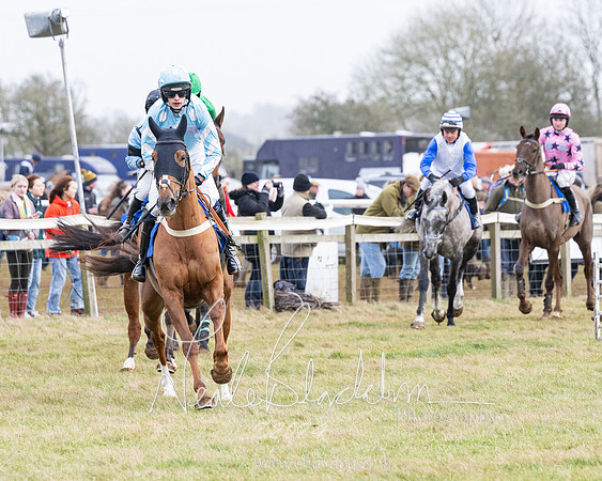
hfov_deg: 6.3
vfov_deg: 5.1
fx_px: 5441
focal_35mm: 305
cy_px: 267
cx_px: 218
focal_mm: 155
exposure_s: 1/1250
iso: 800
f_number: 4
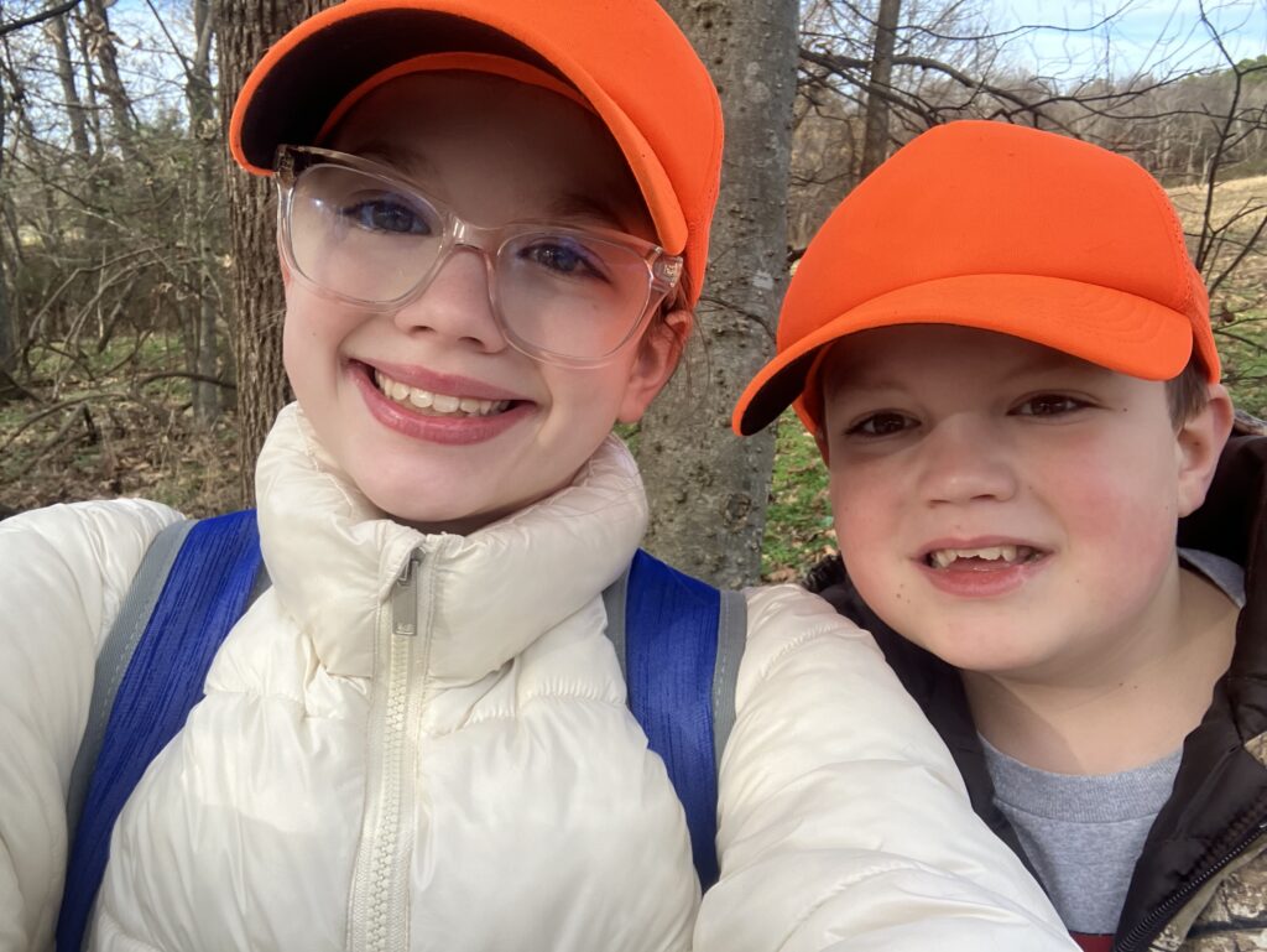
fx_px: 1172
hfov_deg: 56.8
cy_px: 476
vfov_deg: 44.2
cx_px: 634
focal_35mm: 32
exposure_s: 1/121
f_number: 2.2
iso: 20
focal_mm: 2.87
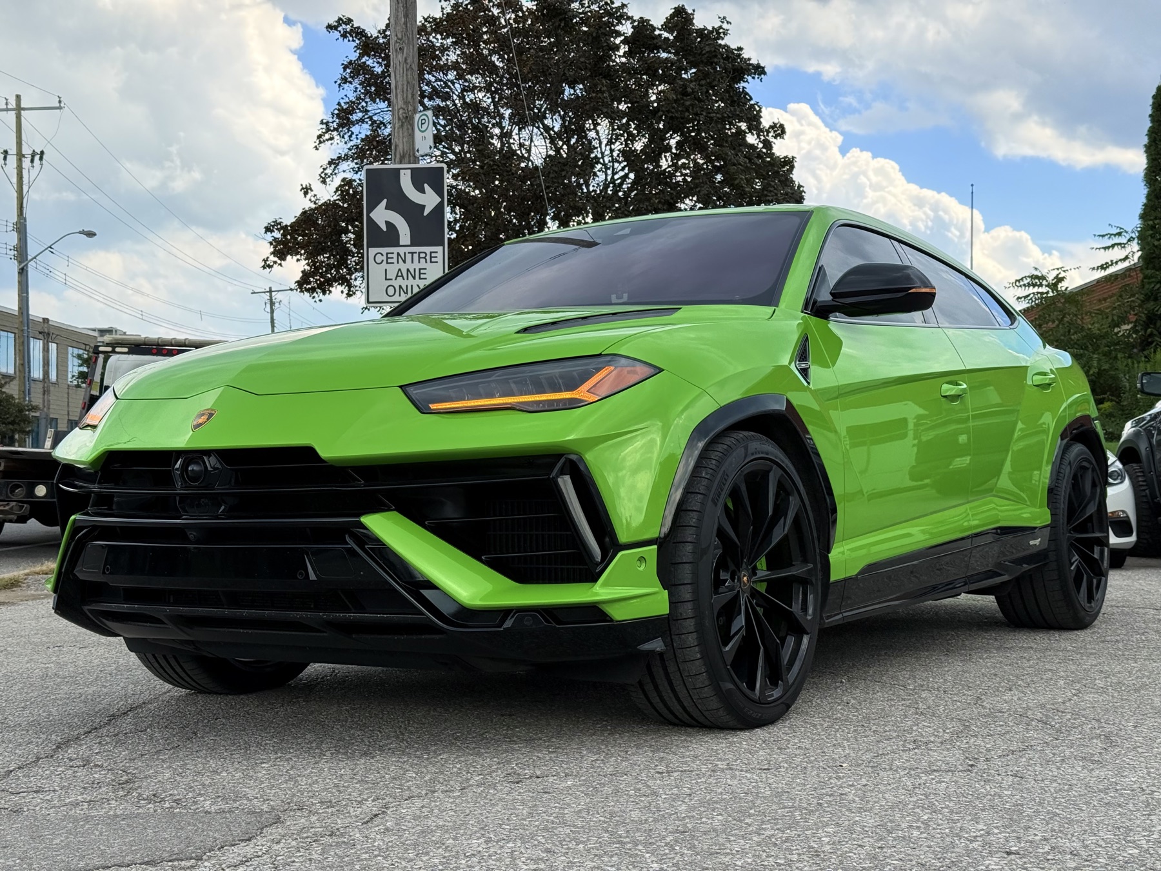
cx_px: 580
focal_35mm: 48
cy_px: 436
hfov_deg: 39.7
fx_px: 1610
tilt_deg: +1.8
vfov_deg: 30.3
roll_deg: +0.1
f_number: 1.78
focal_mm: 6.76
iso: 100
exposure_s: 1/1931
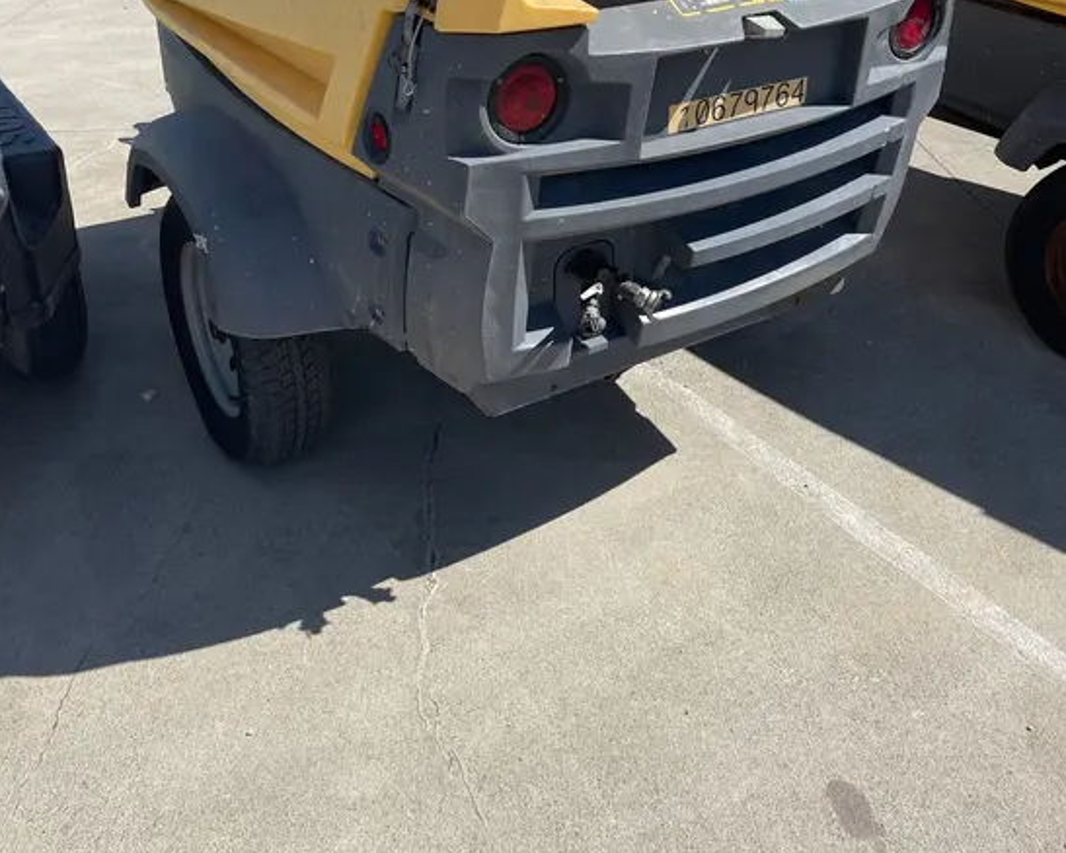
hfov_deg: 52.8
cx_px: 532
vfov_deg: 42.1
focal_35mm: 34
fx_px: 1073
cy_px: 213
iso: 50
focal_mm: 4.2
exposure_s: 1/4831
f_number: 1.6
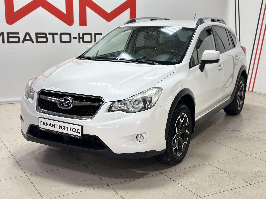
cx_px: 133
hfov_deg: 39.7
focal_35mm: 48
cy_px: 100
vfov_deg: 30.3
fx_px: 369
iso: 64
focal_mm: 6.86
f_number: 1.78
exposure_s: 1/100
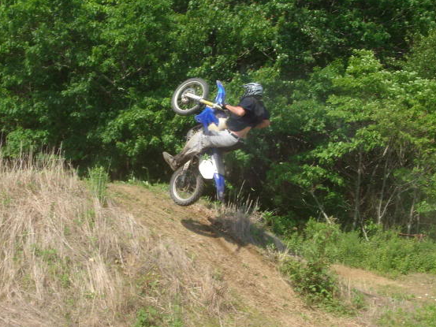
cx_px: 212
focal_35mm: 55
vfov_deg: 26.5
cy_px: 132
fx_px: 693
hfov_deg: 34.9
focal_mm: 6.4
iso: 64
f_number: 5.7
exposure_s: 1/286
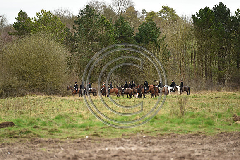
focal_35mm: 200
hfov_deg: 10.3
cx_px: 120
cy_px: 80
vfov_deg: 6.9
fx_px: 1333
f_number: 4
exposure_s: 1/1250
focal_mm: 200
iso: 800
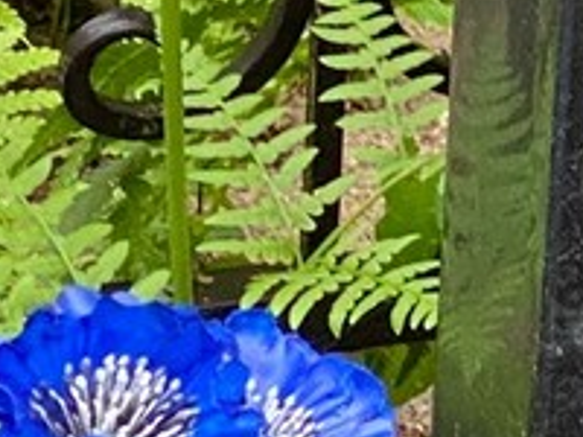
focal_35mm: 375
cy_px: -245
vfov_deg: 3.9
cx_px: 1530
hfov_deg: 5.1
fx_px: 6316
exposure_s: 1/80
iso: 160
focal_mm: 6
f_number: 2
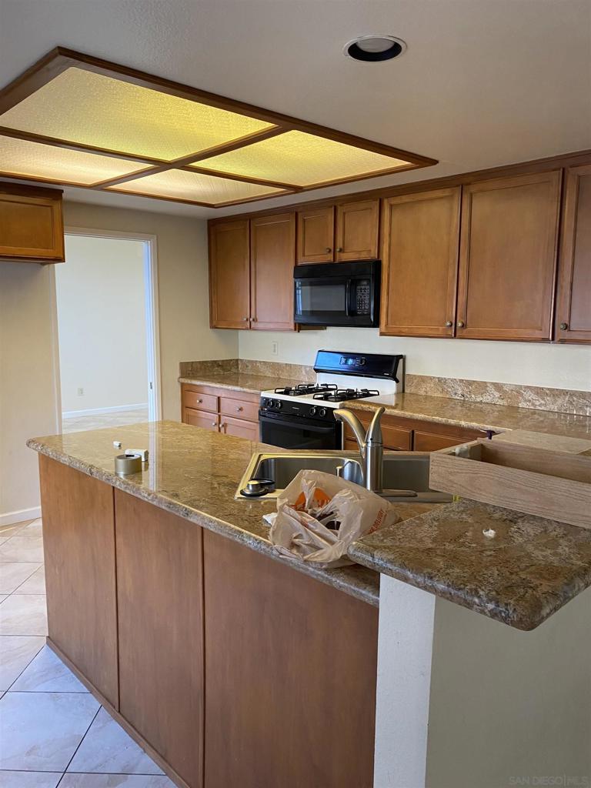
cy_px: 394
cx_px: 296
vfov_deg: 67.3
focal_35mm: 26
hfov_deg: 53.1
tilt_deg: -7.2
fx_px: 592
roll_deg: +0.3
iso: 125
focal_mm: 4.25
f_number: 1.8
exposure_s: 1/60
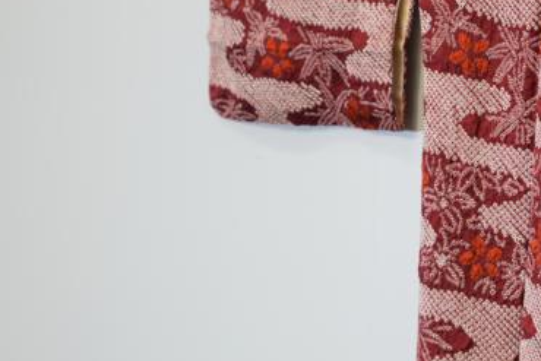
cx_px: 709
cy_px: 45
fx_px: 2992
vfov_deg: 6.9
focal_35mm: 199
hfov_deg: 10.1
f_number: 4
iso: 640
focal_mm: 68
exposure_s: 1/80
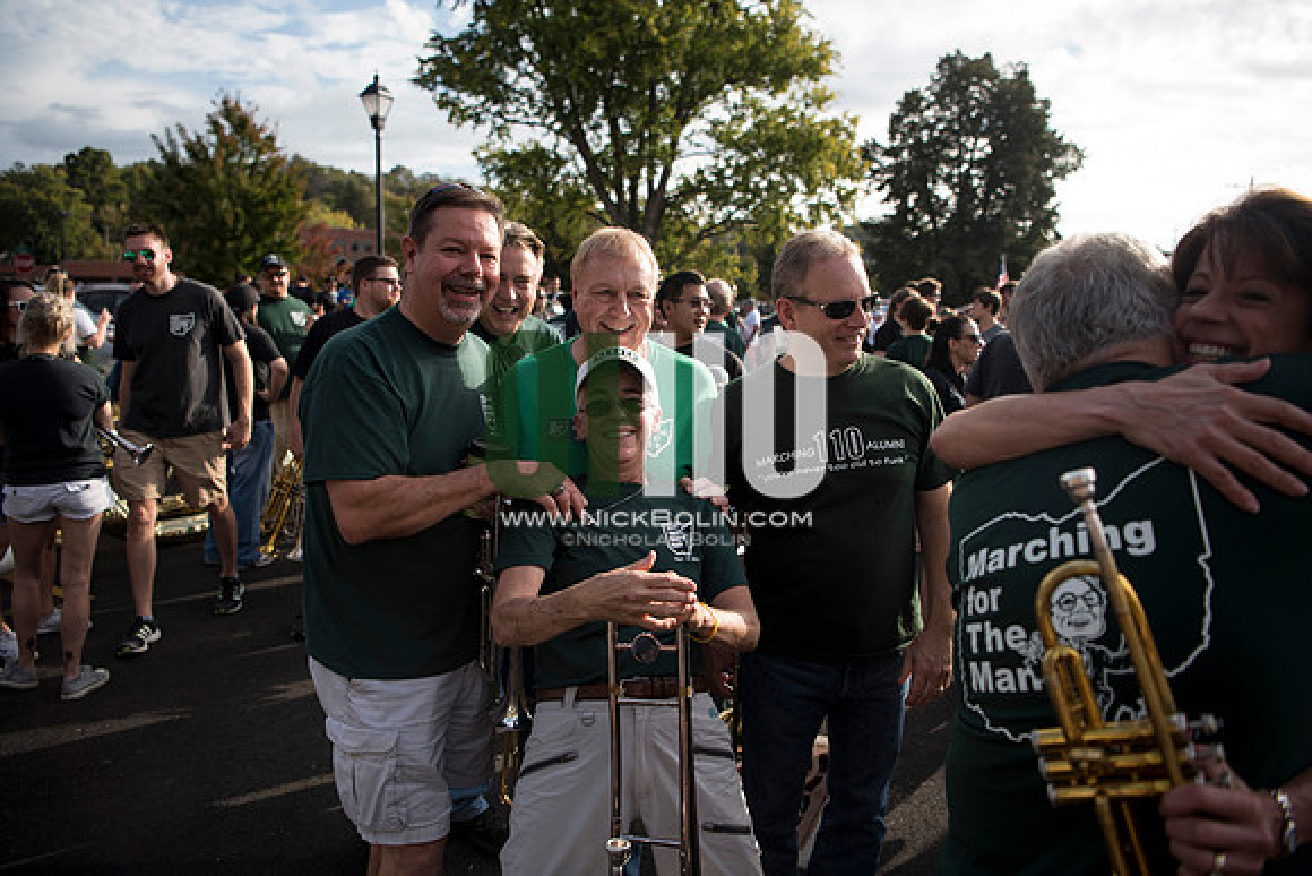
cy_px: 438
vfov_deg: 53.2
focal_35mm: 24
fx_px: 875
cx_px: 656
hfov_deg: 73.7
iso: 250
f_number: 2.8
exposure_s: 1/2000
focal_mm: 24
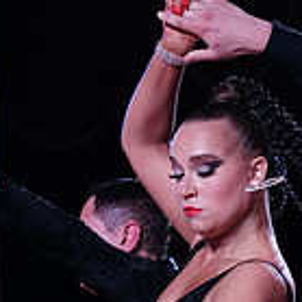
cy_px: 456
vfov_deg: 6.9
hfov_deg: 6.9
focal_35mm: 251
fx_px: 2477
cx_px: 414
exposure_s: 1/500
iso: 5000
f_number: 5.6
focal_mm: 71
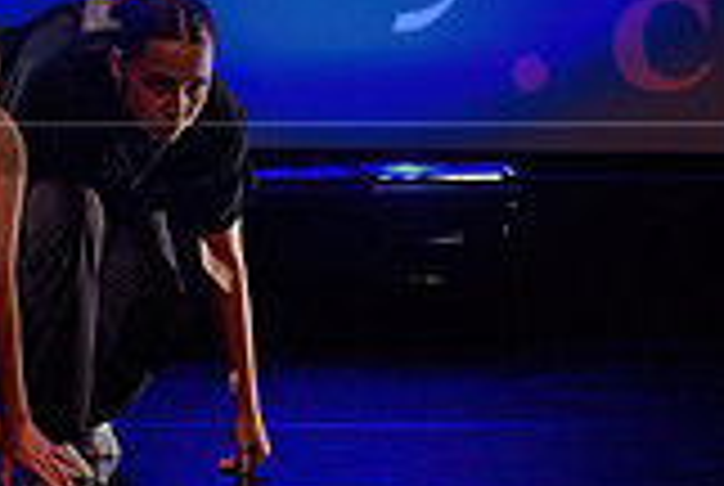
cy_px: -231
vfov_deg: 2.8
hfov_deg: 4.2
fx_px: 9752
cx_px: -391
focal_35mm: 484
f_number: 2.8
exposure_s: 1/200
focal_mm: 112
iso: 1600
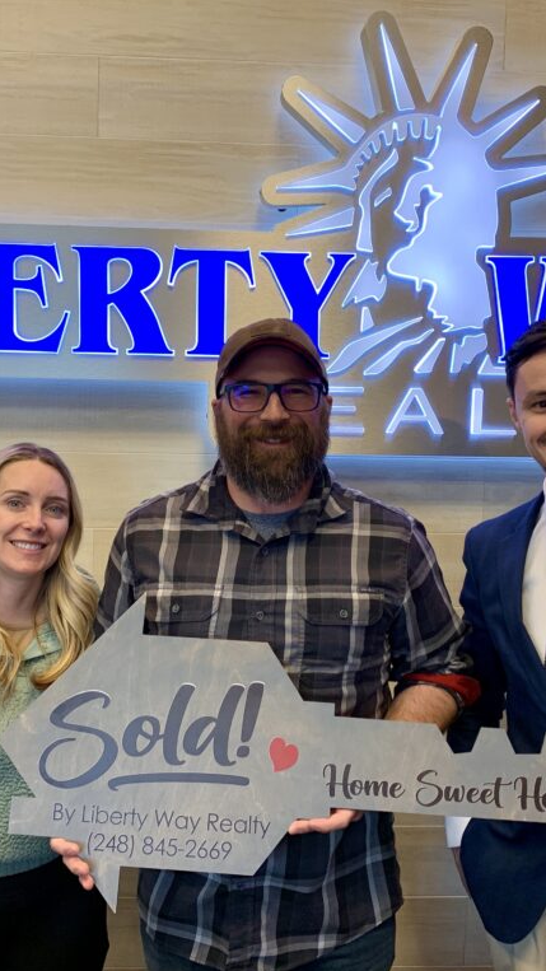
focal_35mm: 38
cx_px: 281
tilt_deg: -5.4
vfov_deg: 52.8
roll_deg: -0.8
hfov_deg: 31.2
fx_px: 978
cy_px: 487
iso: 80
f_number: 1.8
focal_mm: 4.25
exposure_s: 1/60
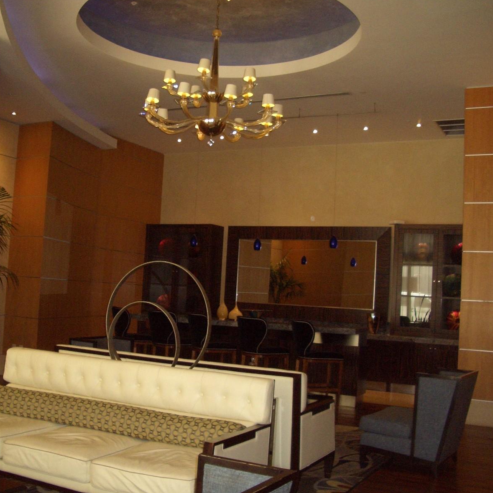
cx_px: 168
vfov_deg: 40.0
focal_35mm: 42
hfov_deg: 39.6
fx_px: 677
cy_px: 245
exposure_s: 1/60
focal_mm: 5.8
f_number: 2.6
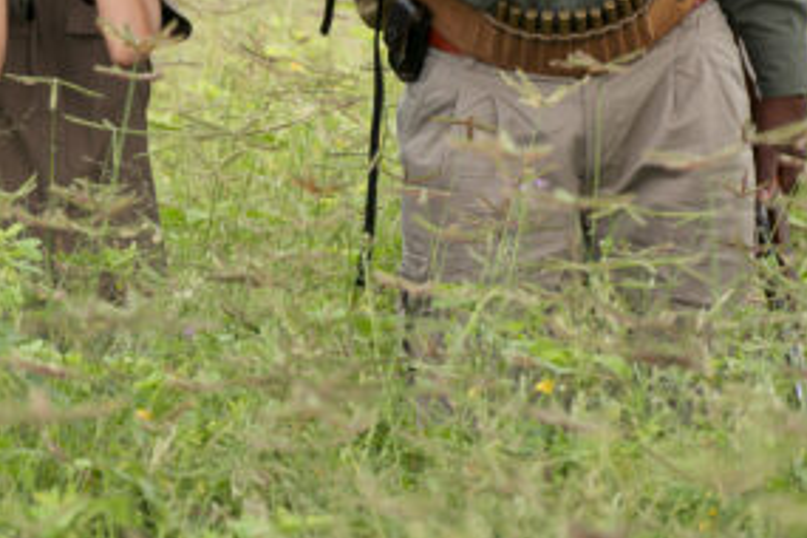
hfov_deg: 4.8
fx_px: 9661
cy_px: -140
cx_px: -139
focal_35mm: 431
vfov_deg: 3.2
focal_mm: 160
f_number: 5.6
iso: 280
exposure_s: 1/180
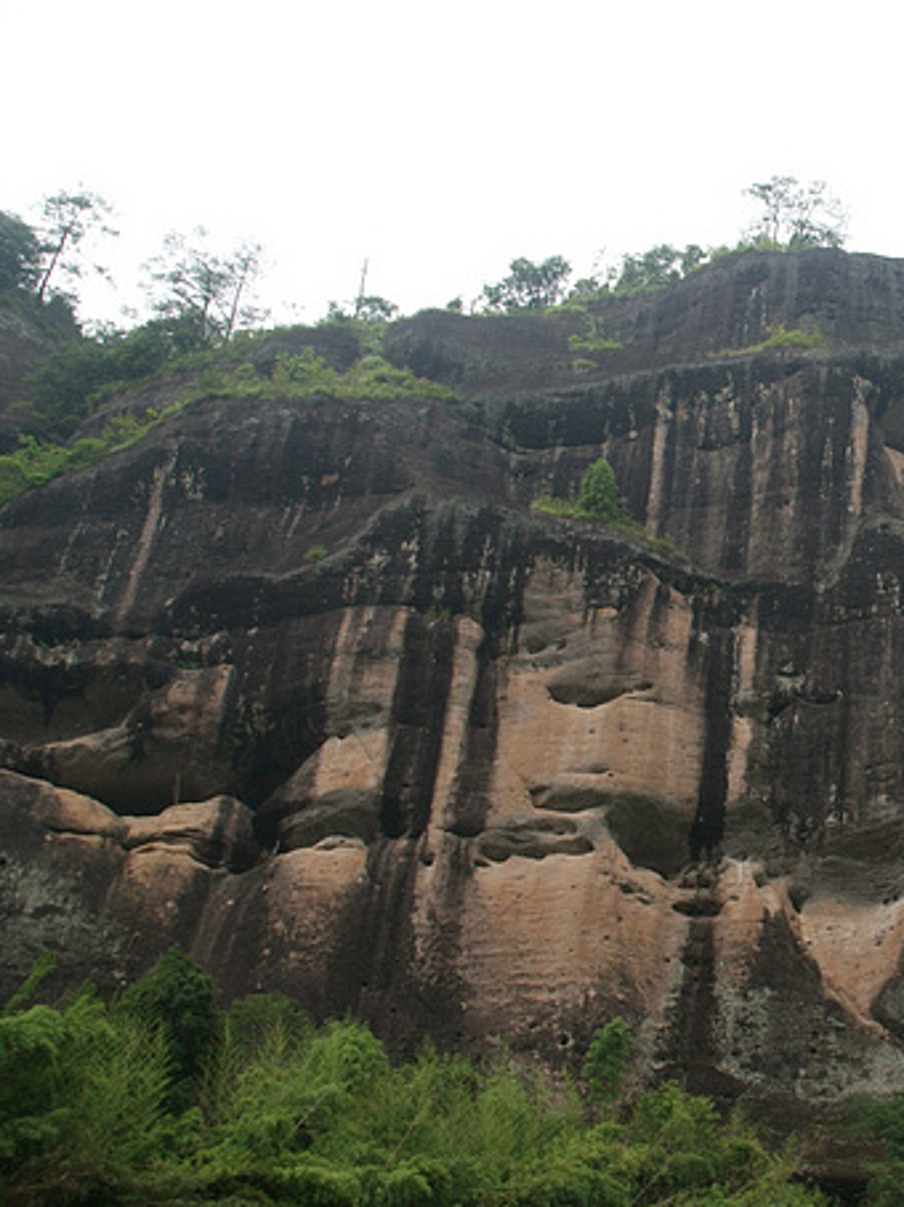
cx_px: 885
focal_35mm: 40
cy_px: 592
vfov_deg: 46.8
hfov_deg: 33.2
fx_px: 1394
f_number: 8
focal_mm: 18
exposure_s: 1/30
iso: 250
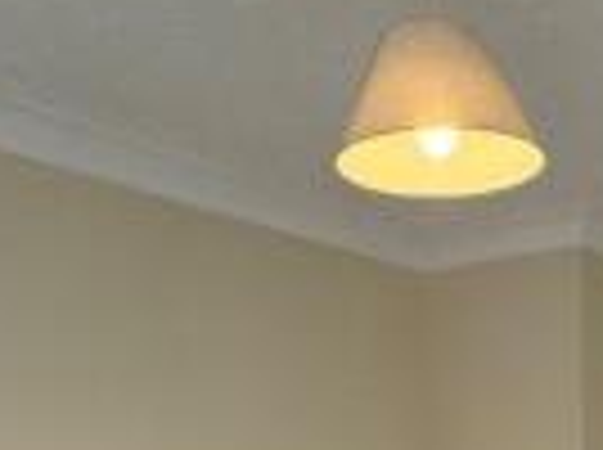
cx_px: 610
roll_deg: +1.3
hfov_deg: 29.5
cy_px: 920
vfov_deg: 17.0
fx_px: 1061
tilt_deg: -20.4
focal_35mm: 61
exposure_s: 1/100
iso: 40
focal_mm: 2.22
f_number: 2.2
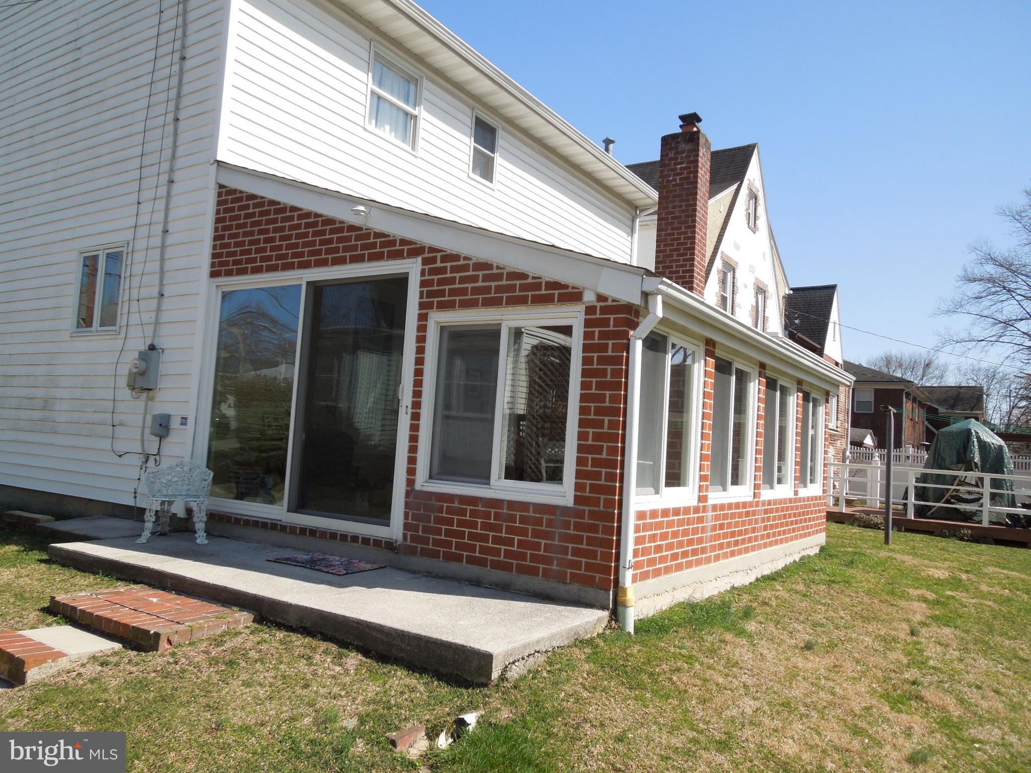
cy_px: 386
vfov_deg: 54.9
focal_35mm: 25
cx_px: 516
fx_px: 745
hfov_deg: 69.4
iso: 100
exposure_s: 1/800
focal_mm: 4.5
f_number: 3.3
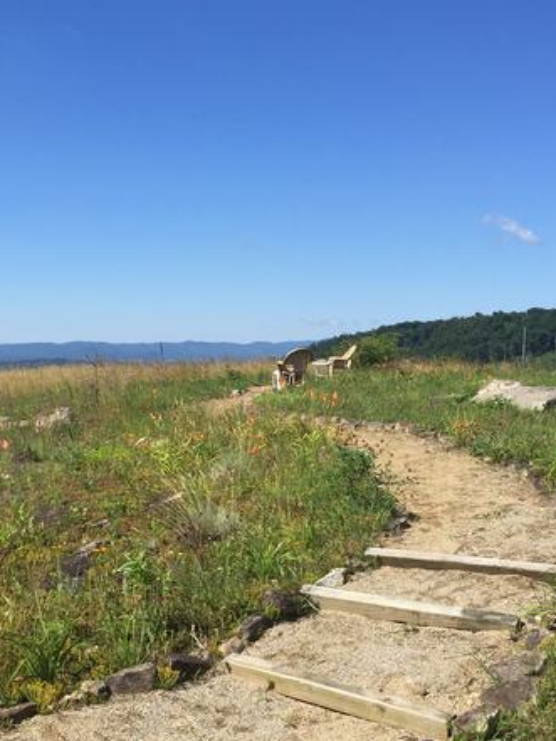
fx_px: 985
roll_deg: -0.8
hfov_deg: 31.5
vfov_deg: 40.8
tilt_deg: -6.9
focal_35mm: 46
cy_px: 484
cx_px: 270
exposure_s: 1/1883
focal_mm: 4.15
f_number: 2.2
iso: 32
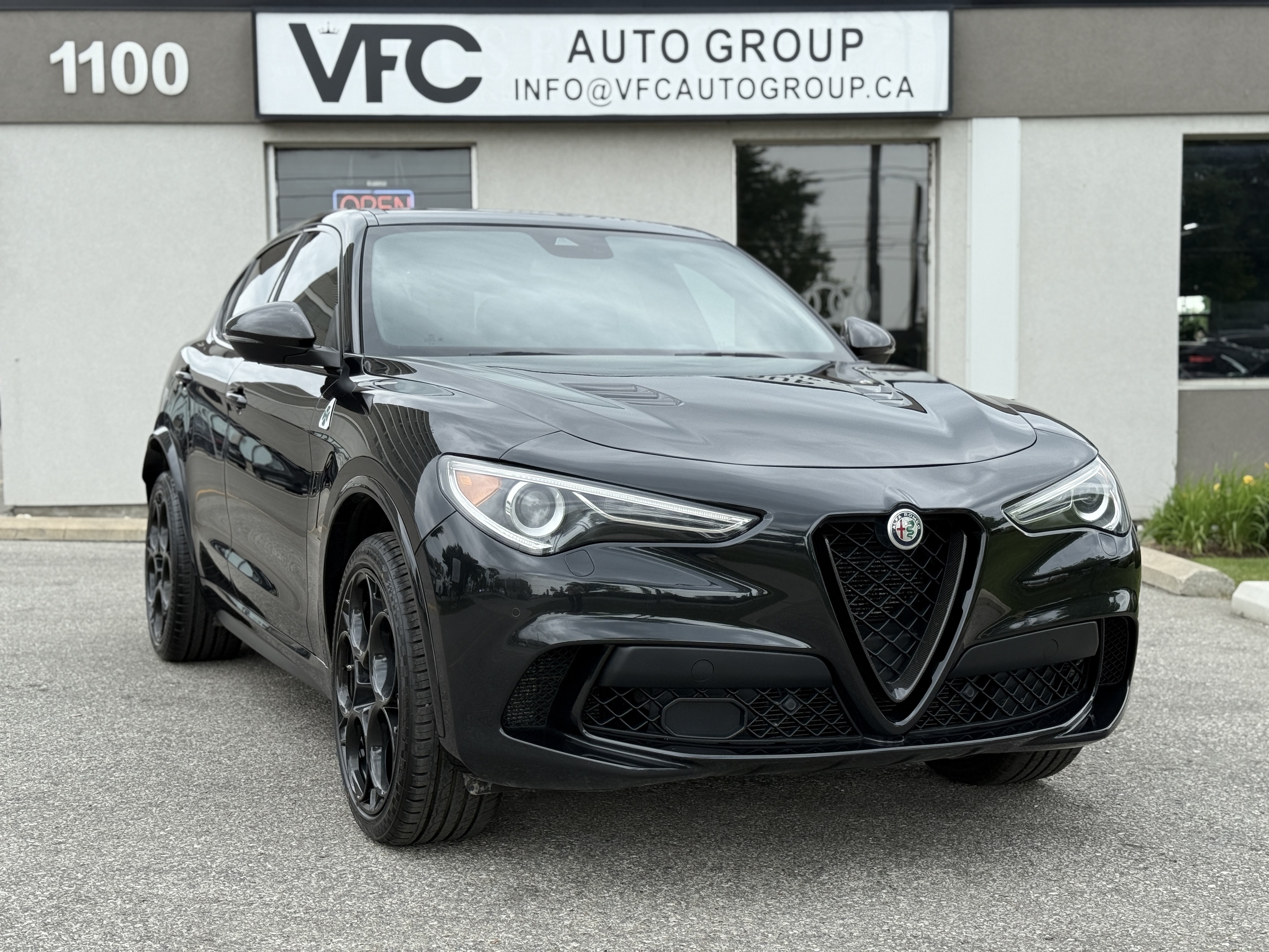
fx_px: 1760
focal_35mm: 48
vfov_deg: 30.3
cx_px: 634
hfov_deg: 39.7
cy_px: 476
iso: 80
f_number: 1.78
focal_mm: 6.76
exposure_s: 1/1608
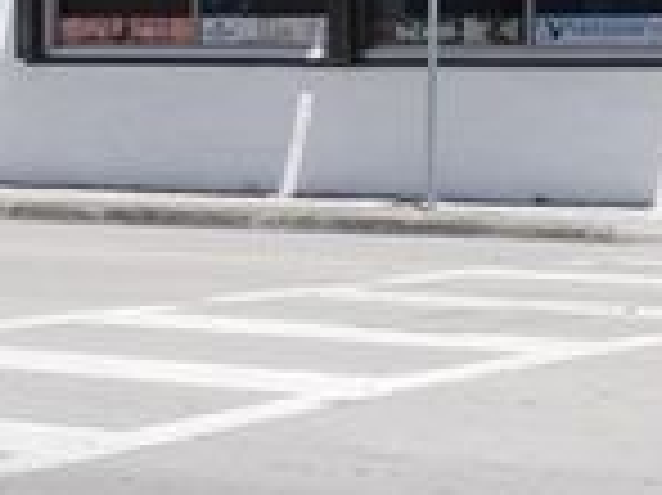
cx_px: 545
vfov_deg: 10.2
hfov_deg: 13.8
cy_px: -142
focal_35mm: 143
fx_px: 2726
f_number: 9
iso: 64
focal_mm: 29
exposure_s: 1/200
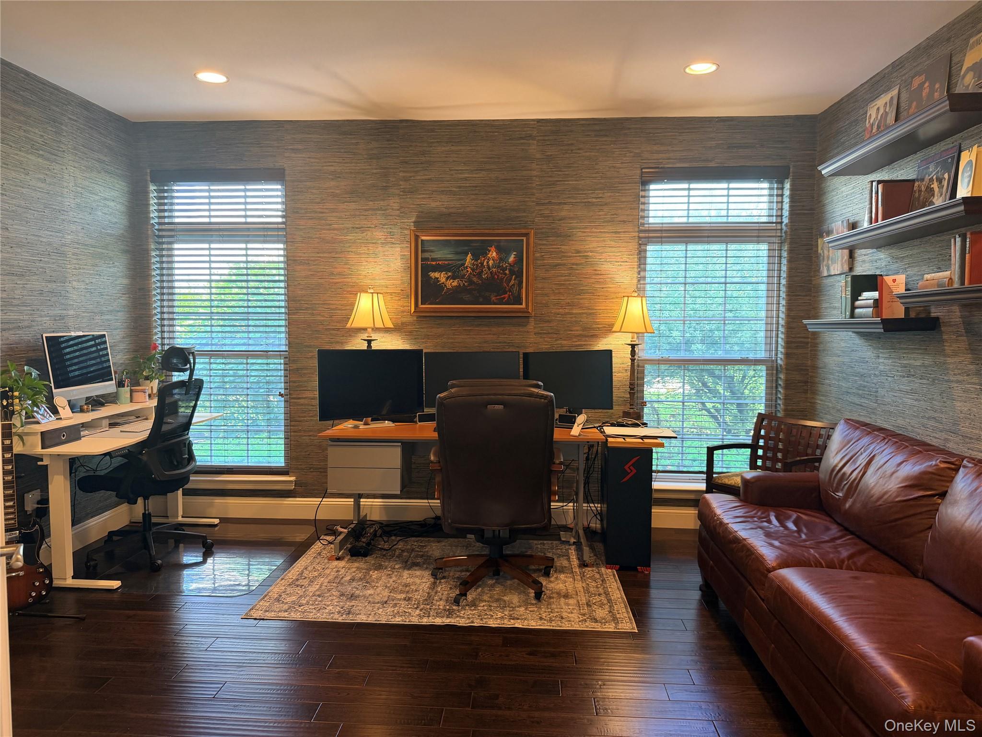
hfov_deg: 71.6
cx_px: 491
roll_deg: -0.4
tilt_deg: -3.9
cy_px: 368
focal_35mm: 24
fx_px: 681
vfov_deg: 56.8
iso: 125
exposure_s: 1/60
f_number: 1.78
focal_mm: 6.76
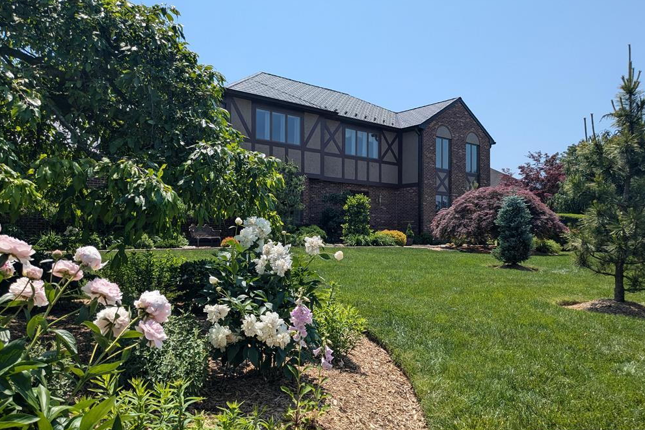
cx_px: 330
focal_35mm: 29
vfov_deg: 44.9
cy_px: 224
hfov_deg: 63.7
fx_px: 519
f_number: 1.73
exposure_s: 1/3344
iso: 64
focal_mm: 4.38
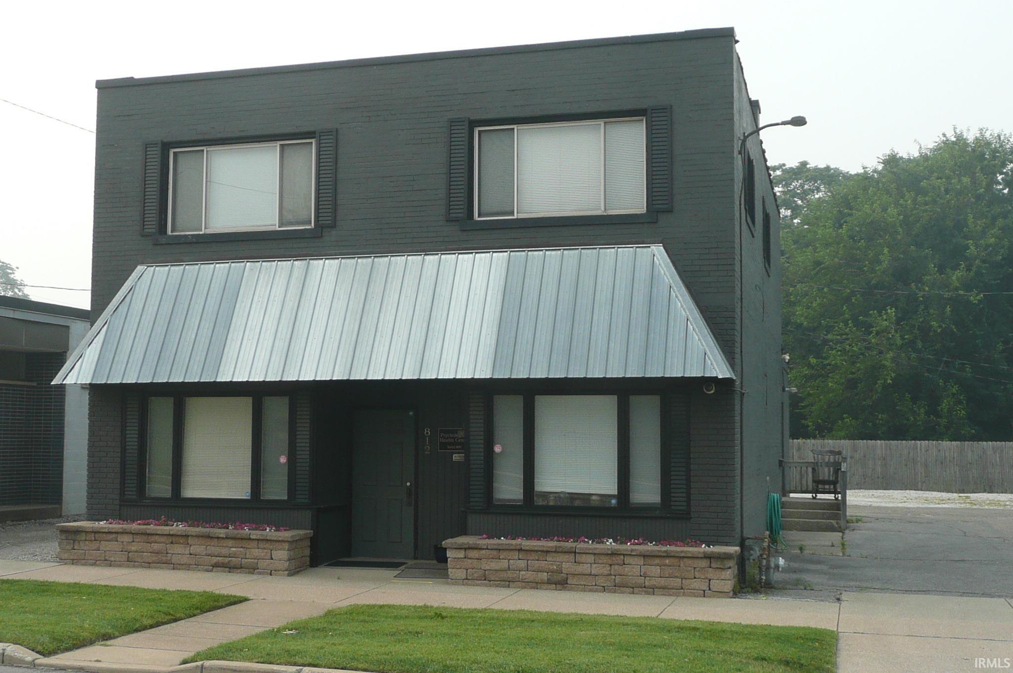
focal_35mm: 45
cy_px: 336
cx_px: 506
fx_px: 1265
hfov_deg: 43.7
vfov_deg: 29.8
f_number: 3.4
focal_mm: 4.9
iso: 100
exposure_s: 1/640
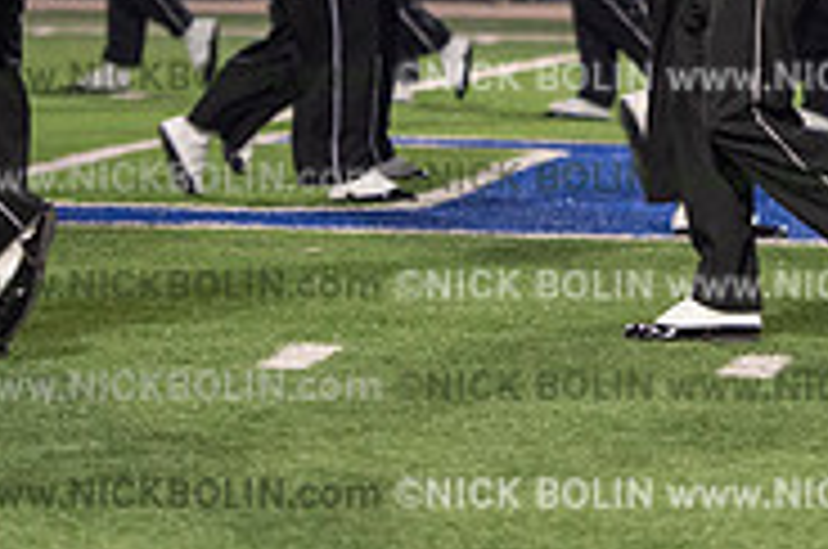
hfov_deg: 5.8
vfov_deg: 3.9
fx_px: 8105
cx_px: 738
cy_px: -238
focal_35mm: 353
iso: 4000
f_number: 2.8
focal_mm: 112
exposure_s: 1/320
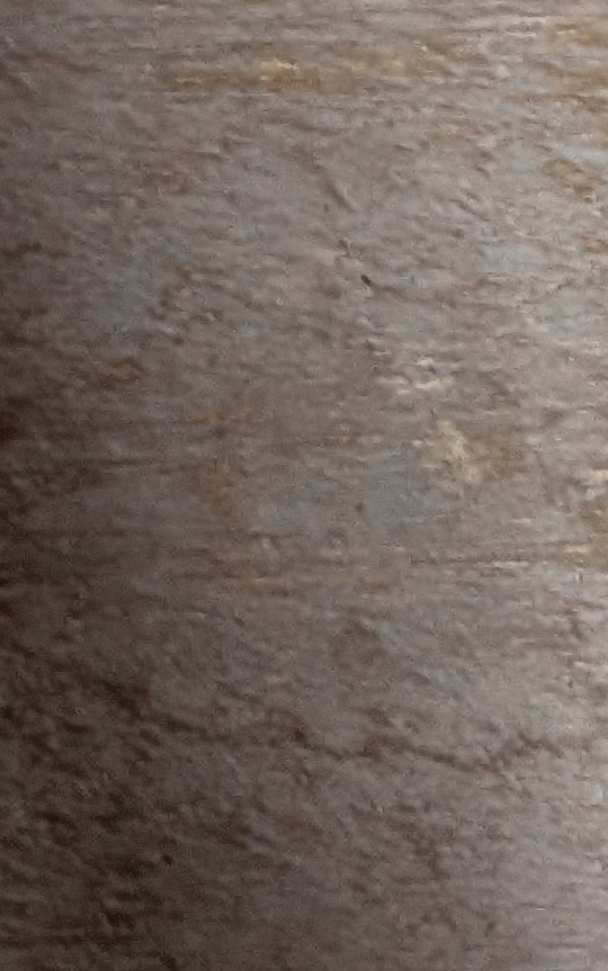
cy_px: -1057
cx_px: -1446
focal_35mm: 164
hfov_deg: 6.9
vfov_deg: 11.4
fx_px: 4344
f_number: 1.7
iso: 55
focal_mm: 4.53
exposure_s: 1/120
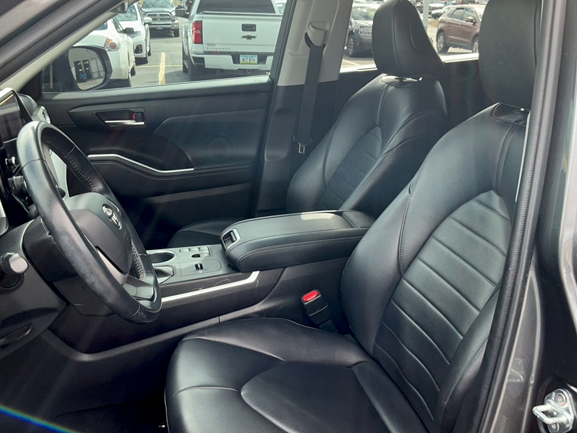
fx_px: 500
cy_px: 216
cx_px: 288
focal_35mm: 30
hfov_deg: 60.0
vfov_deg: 46.8
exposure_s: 1/120
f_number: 1.8
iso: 25
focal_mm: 3
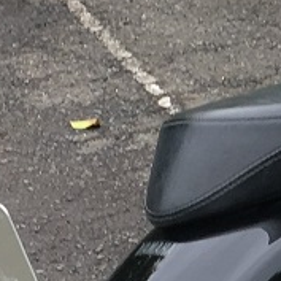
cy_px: 269
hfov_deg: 7.4
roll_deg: +4.0
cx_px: 716
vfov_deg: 8.0
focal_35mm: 217
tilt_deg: -23.6
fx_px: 1993
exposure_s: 1/309
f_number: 2.2
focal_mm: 4.15
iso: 25
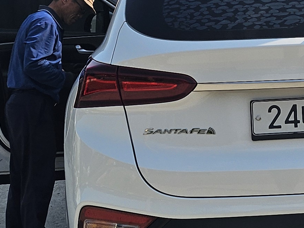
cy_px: 25
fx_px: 966
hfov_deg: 17.4
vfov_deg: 13.4
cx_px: 315
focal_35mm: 110
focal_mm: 5
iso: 50
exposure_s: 1/4781
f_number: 1.8
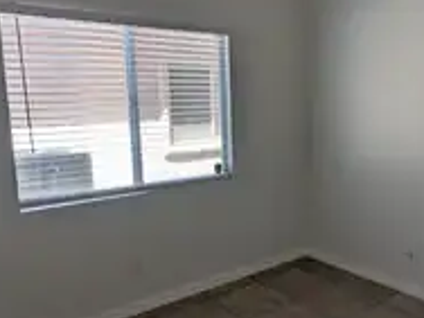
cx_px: 282
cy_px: 167
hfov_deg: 52.9
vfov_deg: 41.8
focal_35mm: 34
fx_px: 416
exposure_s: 1/139
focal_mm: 2.35
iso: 51
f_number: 2.2
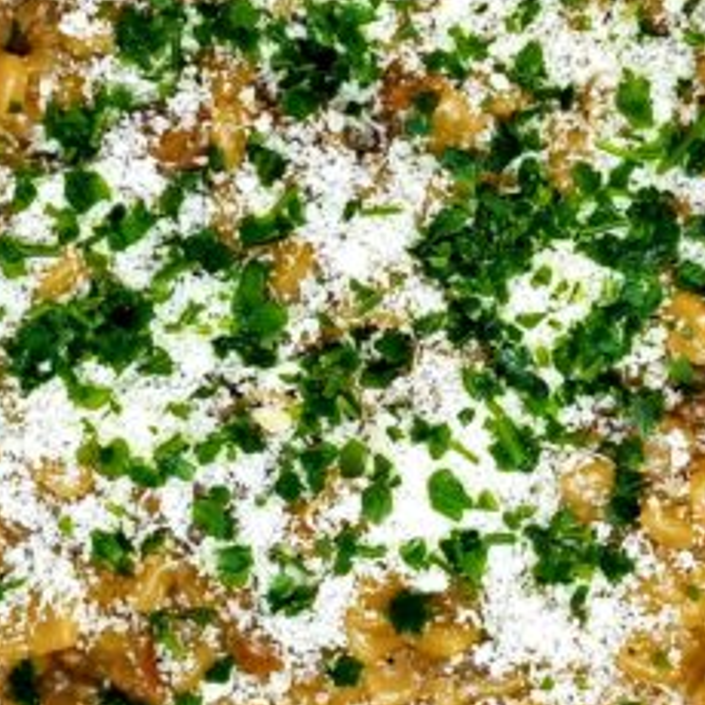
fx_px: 1383
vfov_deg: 28.6
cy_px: 365
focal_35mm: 60
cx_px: 497
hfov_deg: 28.3
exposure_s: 1/100
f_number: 1.8
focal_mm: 5.4
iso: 80
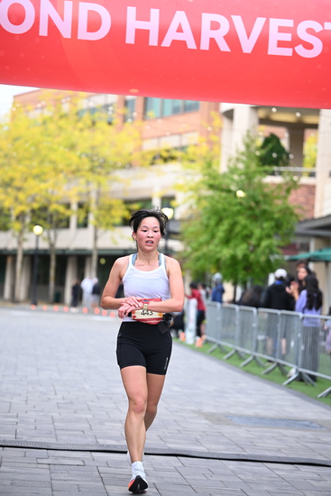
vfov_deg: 21.0
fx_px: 1337
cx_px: 166
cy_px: 248
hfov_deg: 14.1
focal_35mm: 97
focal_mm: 97
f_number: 2.8
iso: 1000
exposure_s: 1/1600
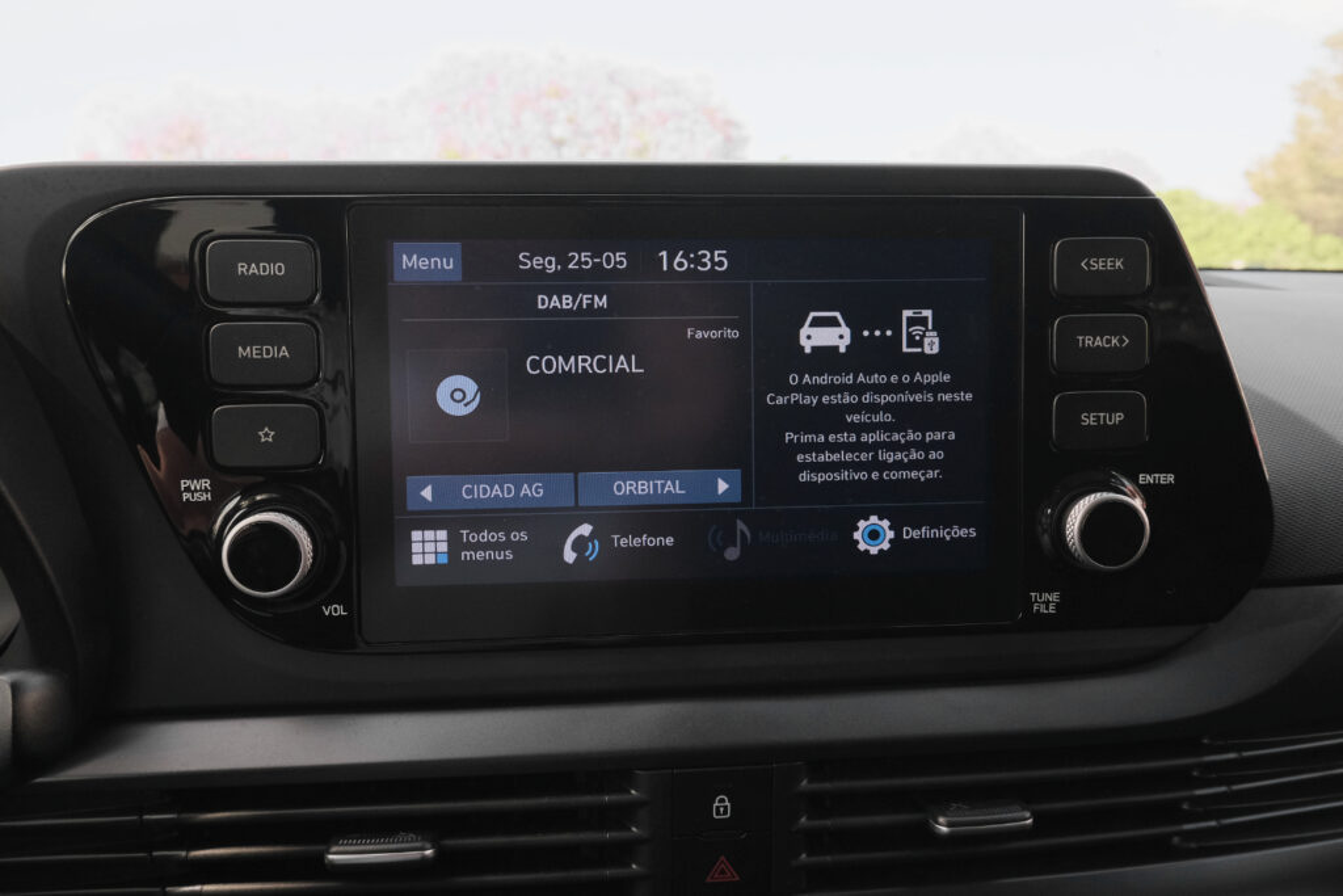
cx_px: 672
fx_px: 1157
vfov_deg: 42.3
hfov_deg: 60.3
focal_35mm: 31
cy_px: 448
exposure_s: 1/180
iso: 2000
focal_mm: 20.9
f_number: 9
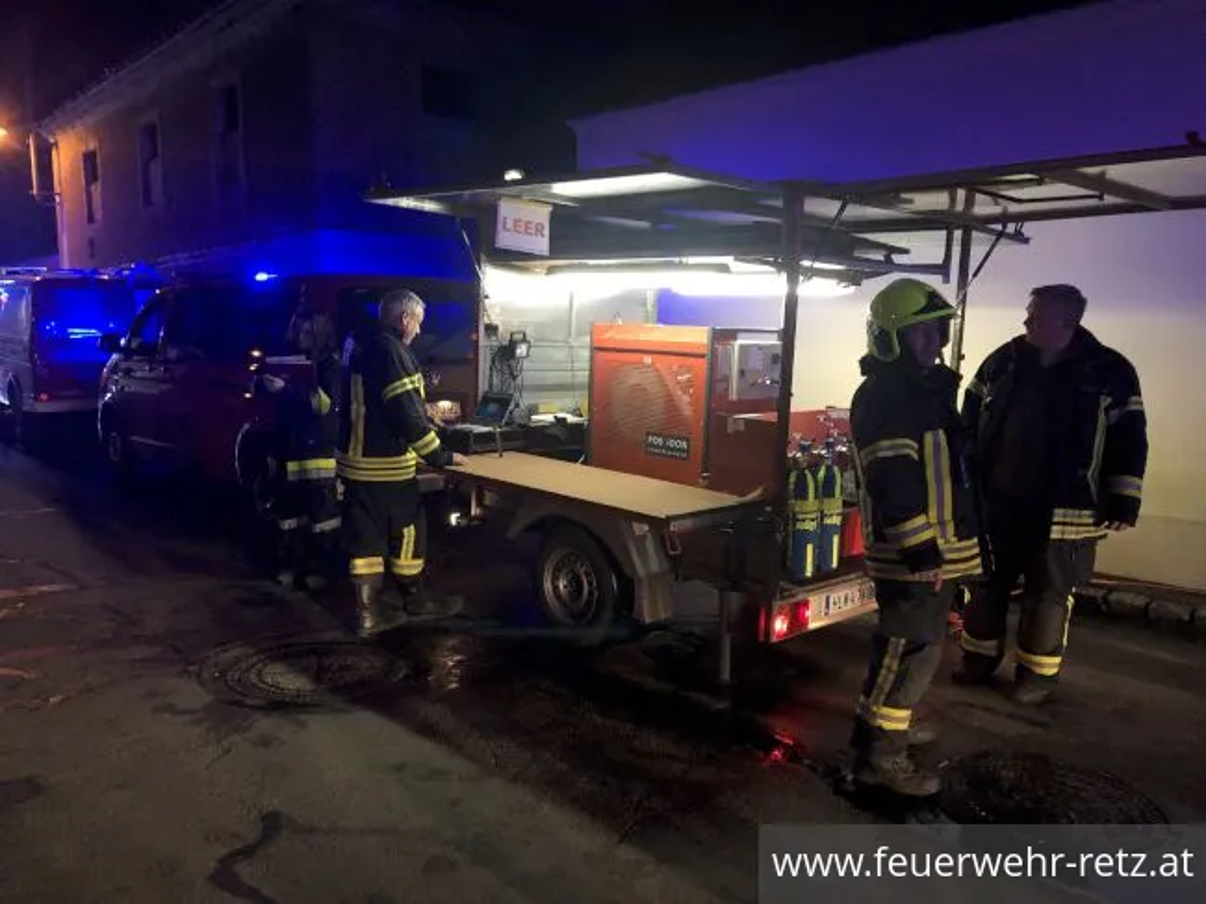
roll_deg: +0.6
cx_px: 603
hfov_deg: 63.5
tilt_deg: -6.0
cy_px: 452
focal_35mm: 28
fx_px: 975
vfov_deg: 49.7
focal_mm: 4
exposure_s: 1/10
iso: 100
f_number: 1.8
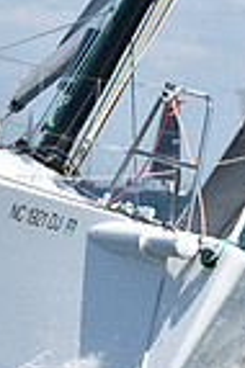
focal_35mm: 547
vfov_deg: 3.8
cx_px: 103
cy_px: 243
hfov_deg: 2.5
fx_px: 5597
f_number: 7.1
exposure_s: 1/1250
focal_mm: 135
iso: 250
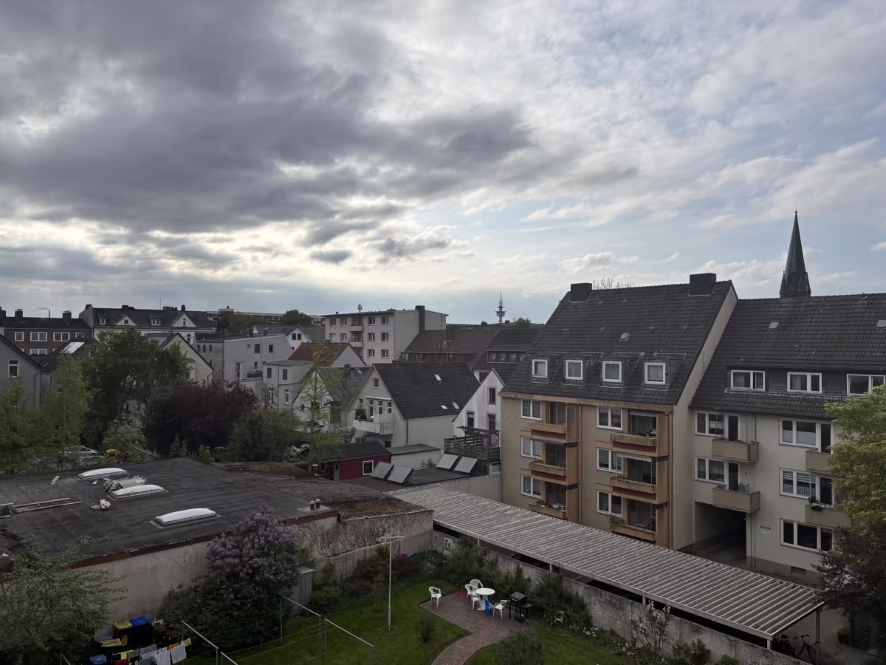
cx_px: 443
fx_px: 665
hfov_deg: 67.3
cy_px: 332
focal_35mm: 26
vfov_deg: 53.1
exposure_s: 1/6711
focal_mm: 5.96
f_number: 1.6
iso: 50
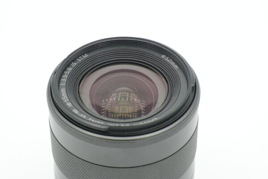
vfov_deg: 13.0
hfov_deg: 19.5
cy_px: 90
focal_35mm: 105
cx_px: 134
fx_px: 782
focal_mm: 70
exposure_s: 1/200
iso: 1600
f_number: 14
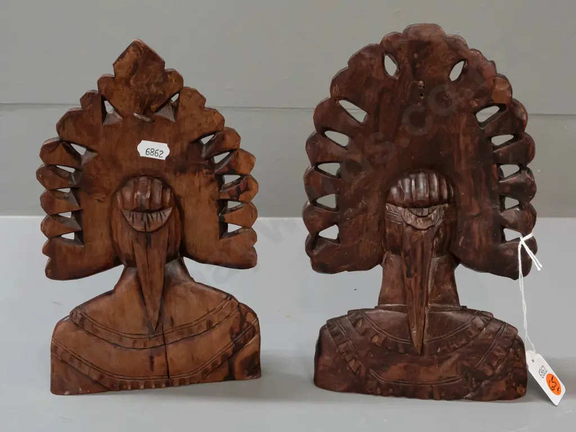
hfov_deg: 46.8
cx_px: 288
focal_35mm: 40
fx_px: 666
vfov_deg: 36.0
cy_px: 216
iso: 3200
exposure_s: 1/125
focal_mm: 20
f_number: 5.6
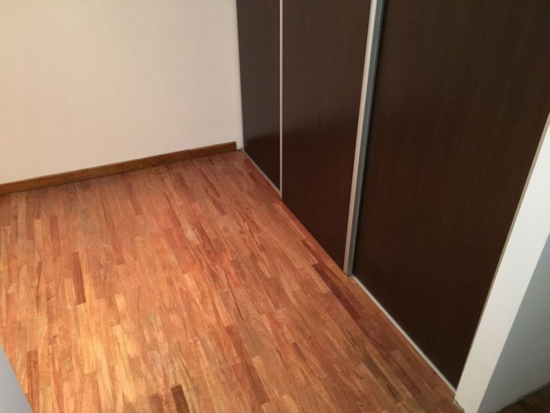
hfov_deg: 61.7
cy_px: 206
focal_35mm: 29
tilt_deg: -34.2
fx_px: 461
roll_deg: +0.1
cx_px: 275
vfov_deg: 48.2
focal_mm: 4.15
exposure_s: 1/17
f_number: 2.2
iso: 100
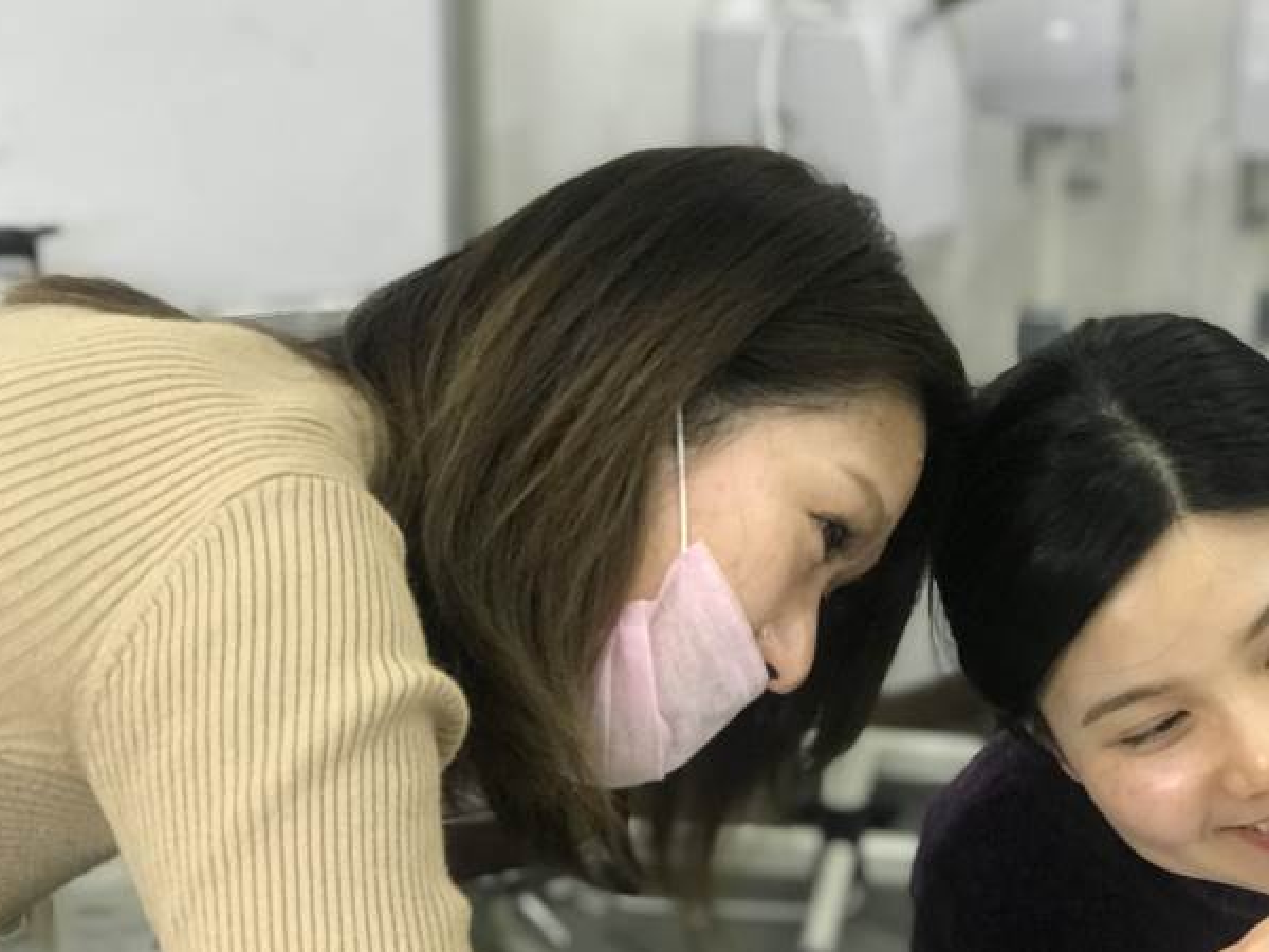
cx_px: 797
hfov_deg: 25.6
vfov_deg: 19.4
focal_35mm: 76
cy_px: 584
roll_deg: -3.3
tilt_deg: -21.3
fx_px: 2786
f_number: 2.8
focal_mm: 6.6
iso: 250
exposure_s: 1/50
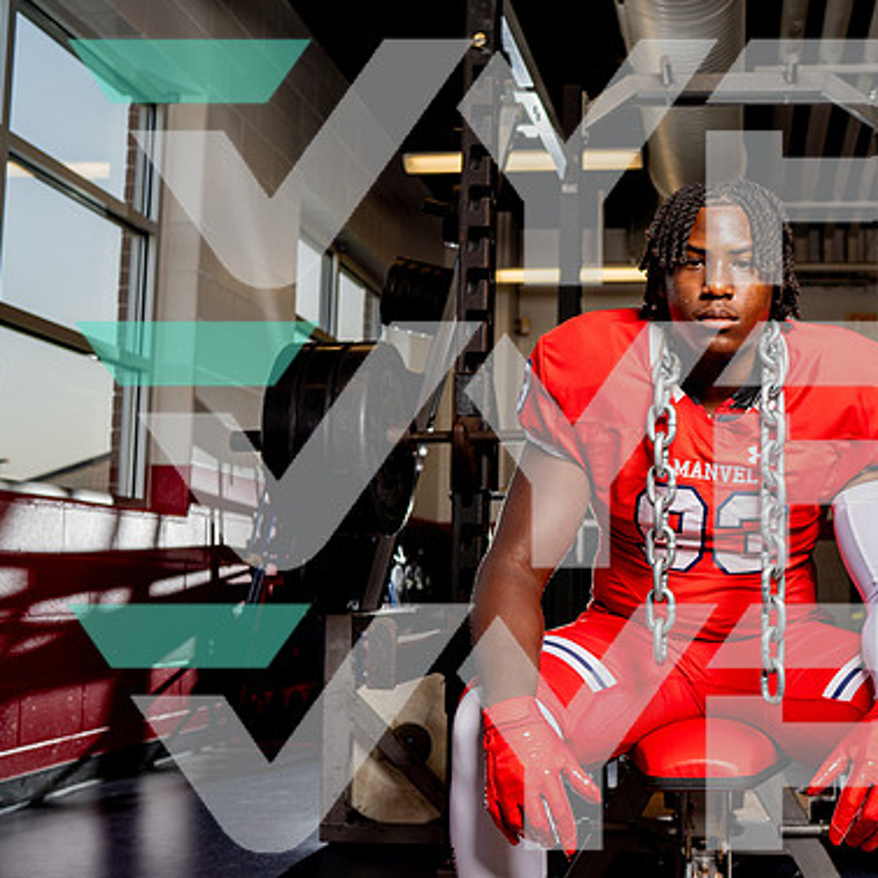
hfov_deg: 35.9
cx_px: 668
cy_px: 446
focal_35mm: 46
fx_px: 1320
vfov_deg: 36.8
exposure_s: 1/200
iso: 100
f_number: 4
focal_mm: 35
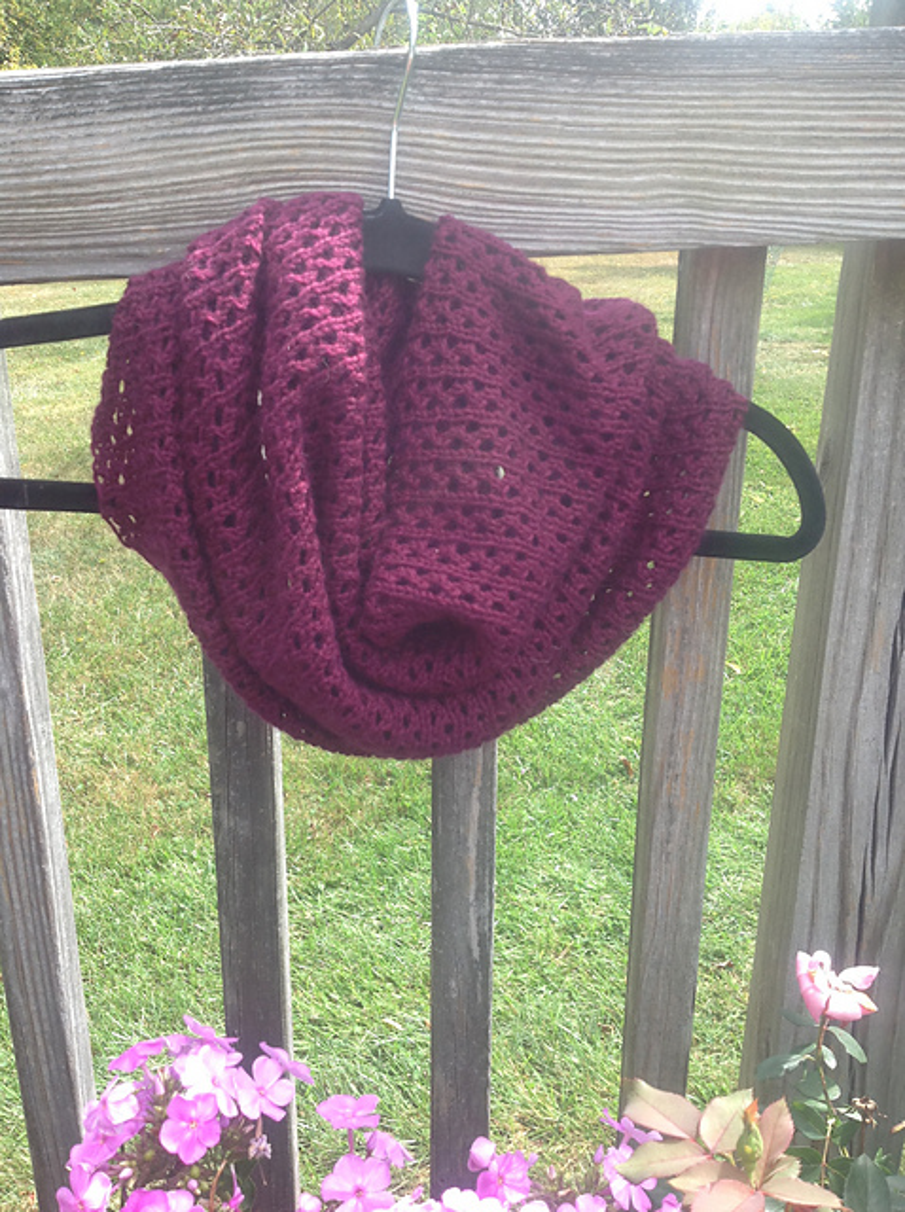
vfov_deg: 52.7
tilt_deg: -19.0
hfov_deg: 40.6
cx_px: 452
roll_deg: +1.7
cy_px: 606
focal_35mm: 35
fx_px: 1223
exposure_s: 1/296
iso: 50
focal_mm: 4.28
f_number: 2.4
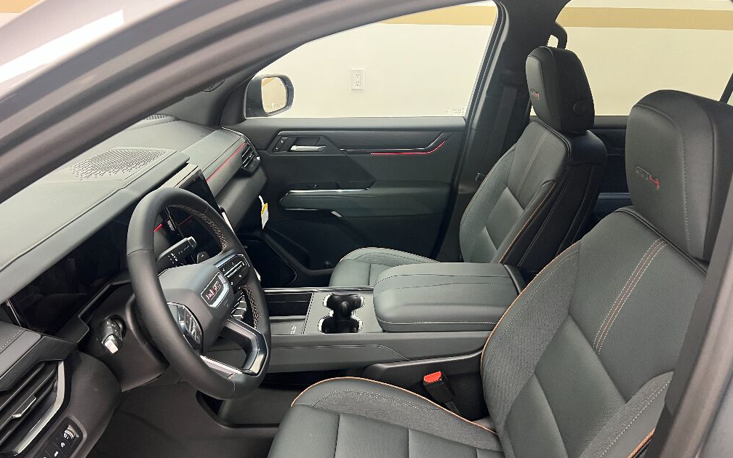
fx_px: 559
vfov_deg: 44.4
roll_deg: -0.4
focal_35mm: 28
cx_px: 364
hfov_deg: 66.5
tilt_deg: -24.4
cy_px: 262
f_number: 1.5
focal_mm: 5.7
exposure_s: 1/60
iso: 500
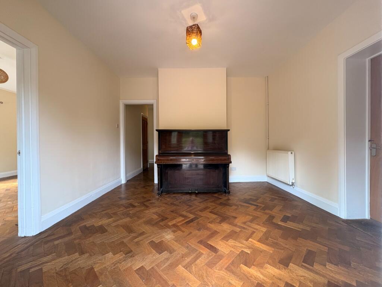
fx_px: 154
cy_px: 144
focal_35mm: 14
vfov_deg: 85.7
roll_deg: +1.0
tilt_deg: -0.1
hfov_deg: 102.1
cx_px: 191
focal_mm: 2.22
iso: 160
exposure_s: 1/100
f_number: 2.2
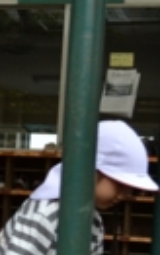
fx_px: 1108
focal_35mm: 159
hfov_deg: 7.9
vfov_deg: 13.1
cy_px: 209
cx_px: -142
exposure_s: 1/500
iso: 720
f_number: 5
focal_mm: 34
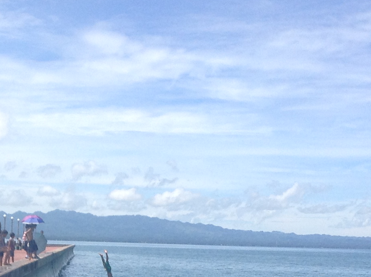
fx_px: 995
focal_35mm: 93
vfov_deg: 15.2
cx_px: 50
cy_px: 339
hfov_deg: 20.8
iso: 25
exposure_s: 1/1348
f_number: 2.4
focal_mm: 3.3
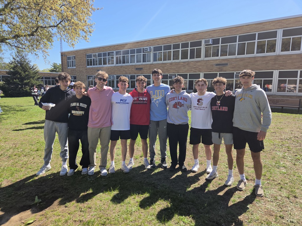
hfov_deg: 73.9
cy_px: 113
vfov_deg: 58.9
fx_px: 201
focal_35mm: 23
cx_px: 151
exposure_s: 1/3309
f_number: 1.8
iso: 80
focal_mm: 5.4
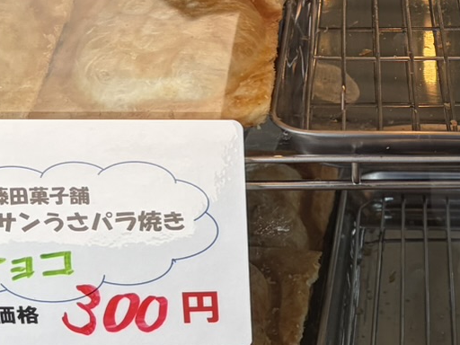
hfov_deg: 18.3
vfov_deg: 14.1
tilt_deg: -23.4
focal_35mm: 104
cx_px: 480
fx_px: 1382
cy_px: 63
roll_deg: +0.1
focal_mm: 5.96
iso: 50
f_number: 1.6
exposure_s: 1/601
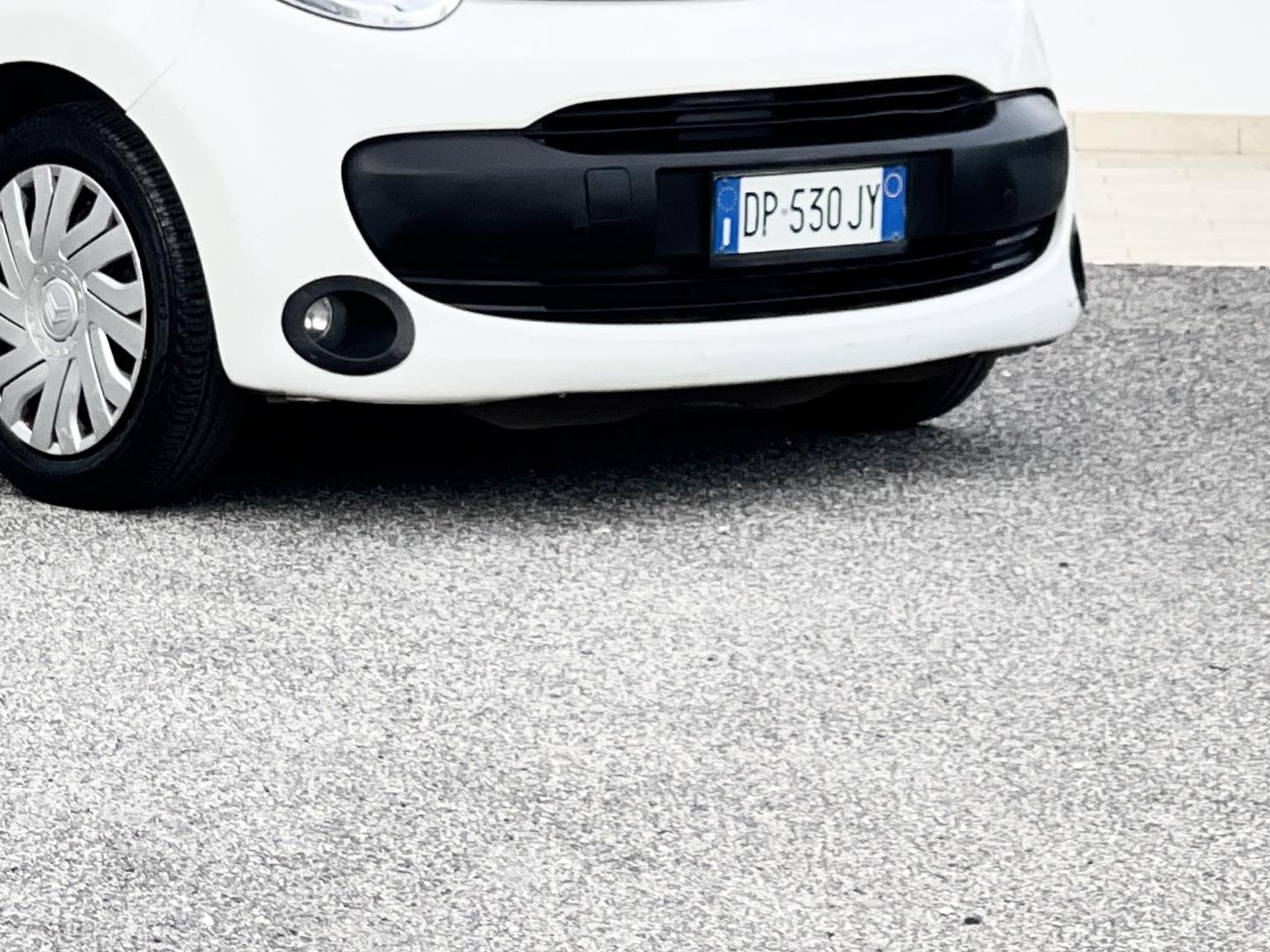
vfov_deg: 8.5
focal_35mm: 175
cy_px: 104
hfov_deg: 11.2
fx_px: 6420
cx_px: 92
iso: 25
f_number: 2.2
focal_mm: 7.5
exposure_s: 1/121
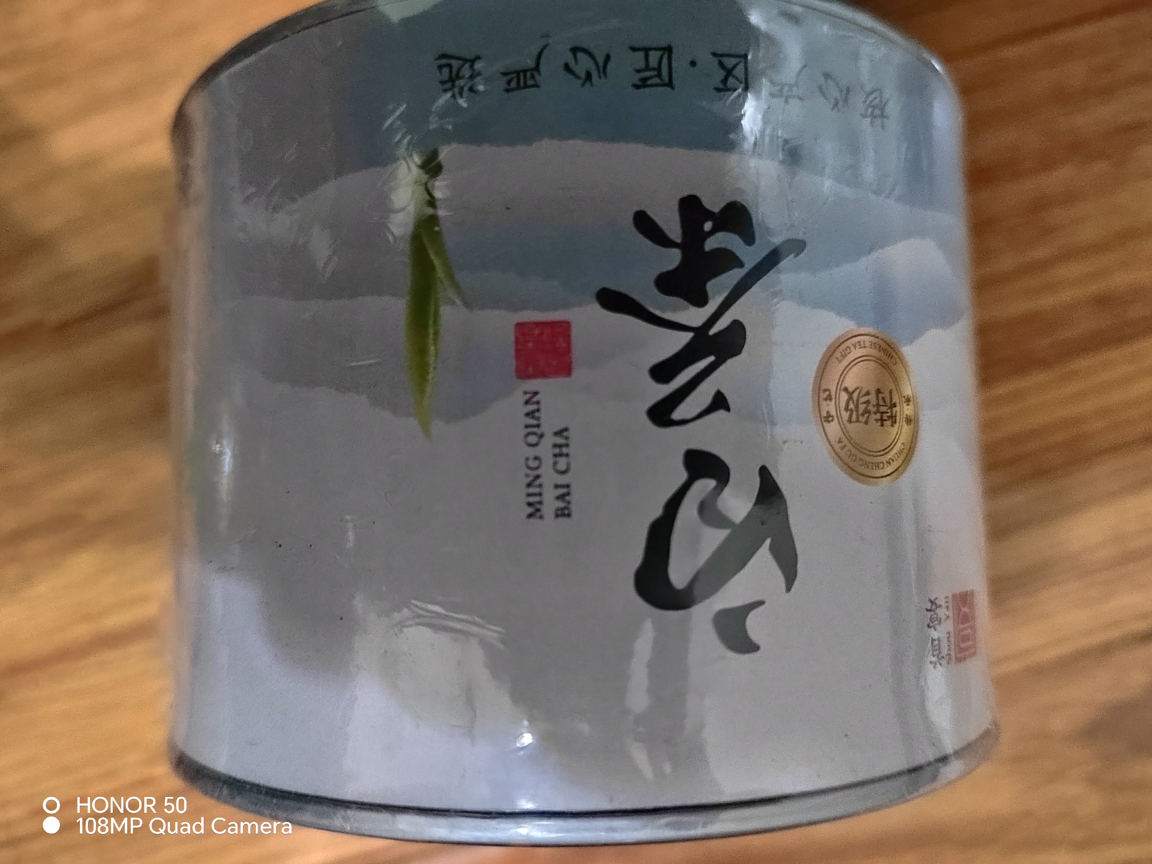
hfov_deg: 73.9
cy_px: 432
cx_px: 576
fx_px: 765
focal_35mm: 23
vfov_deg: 58.9
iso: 5040
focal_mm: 5.52
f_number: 1.9
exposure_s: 1/25
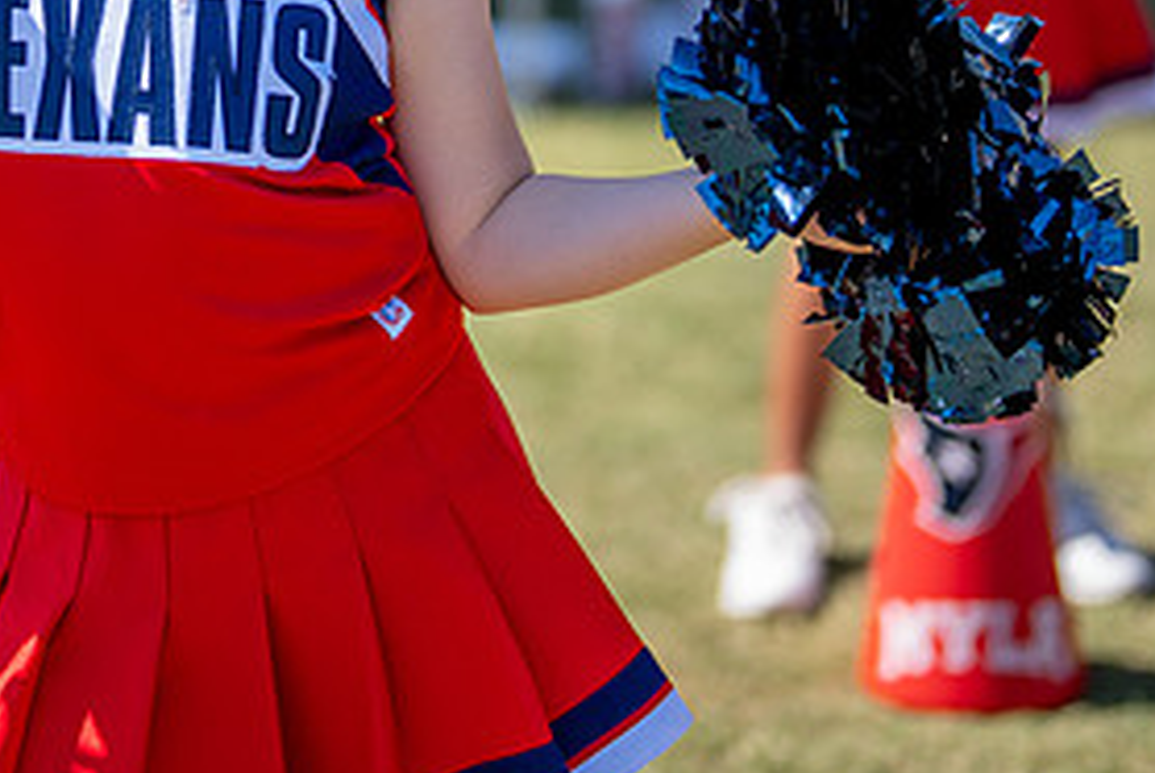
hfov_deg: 16.0
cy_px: -173
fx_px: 4079
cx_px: 288
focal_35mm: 127
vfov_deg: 10.6
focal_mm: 50
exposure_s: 1/6400
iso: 160
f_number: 1.2
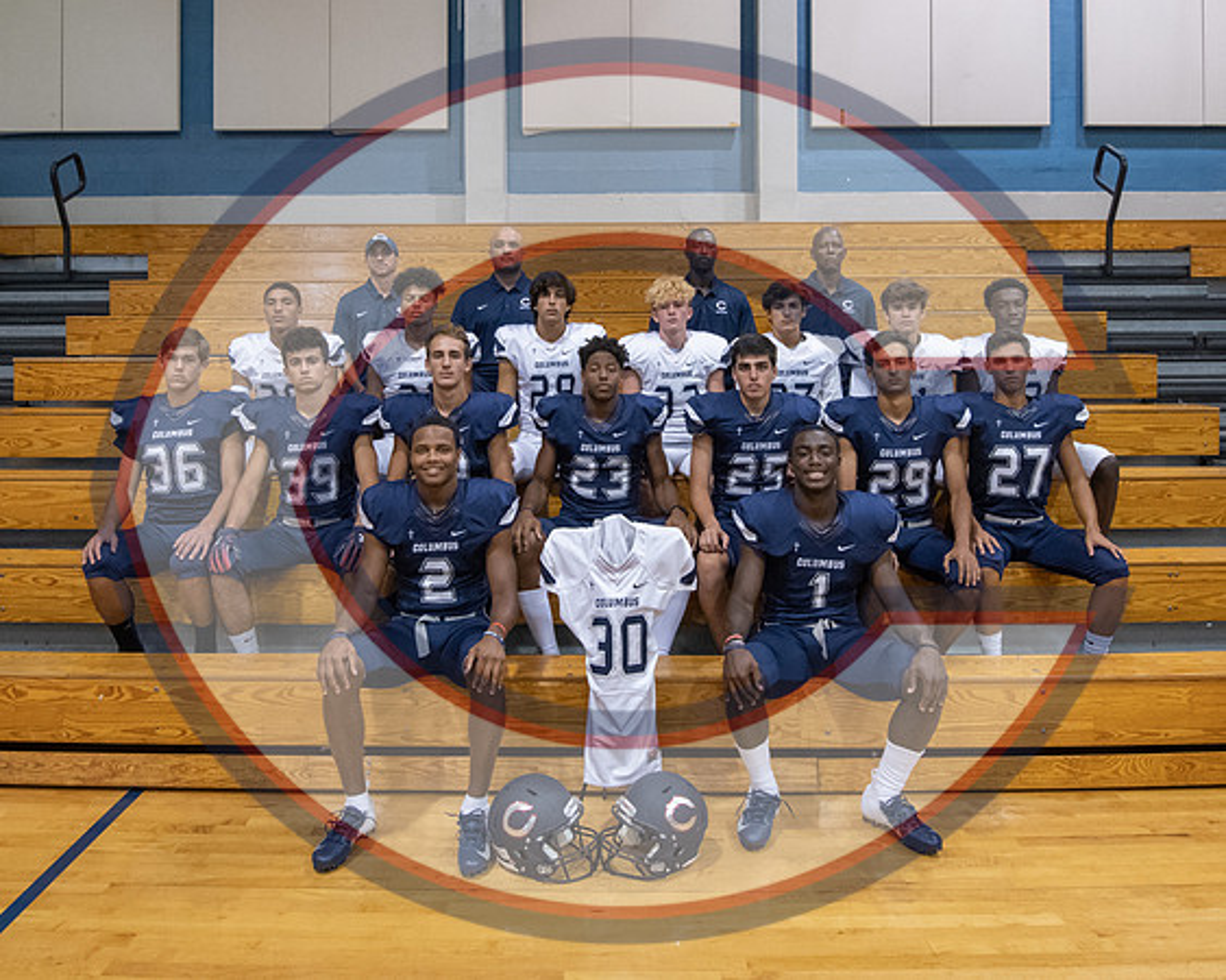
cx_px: 580
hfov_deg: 64.7
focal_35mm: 27
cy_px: 347
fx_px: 967
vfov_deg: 53.0
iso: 3200
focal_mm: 17
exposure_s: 1/30
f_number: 10
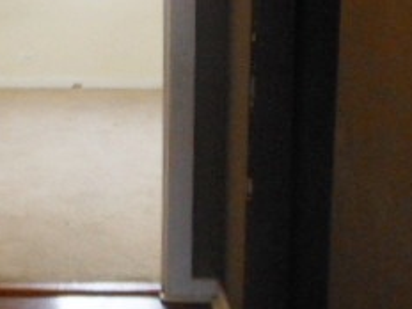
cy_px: -59
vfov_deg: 20.0
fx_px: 821
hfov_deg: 27.0
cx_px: 27
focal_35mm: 69
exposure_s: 1/125
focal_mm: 4.5
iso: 250
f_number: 3.2
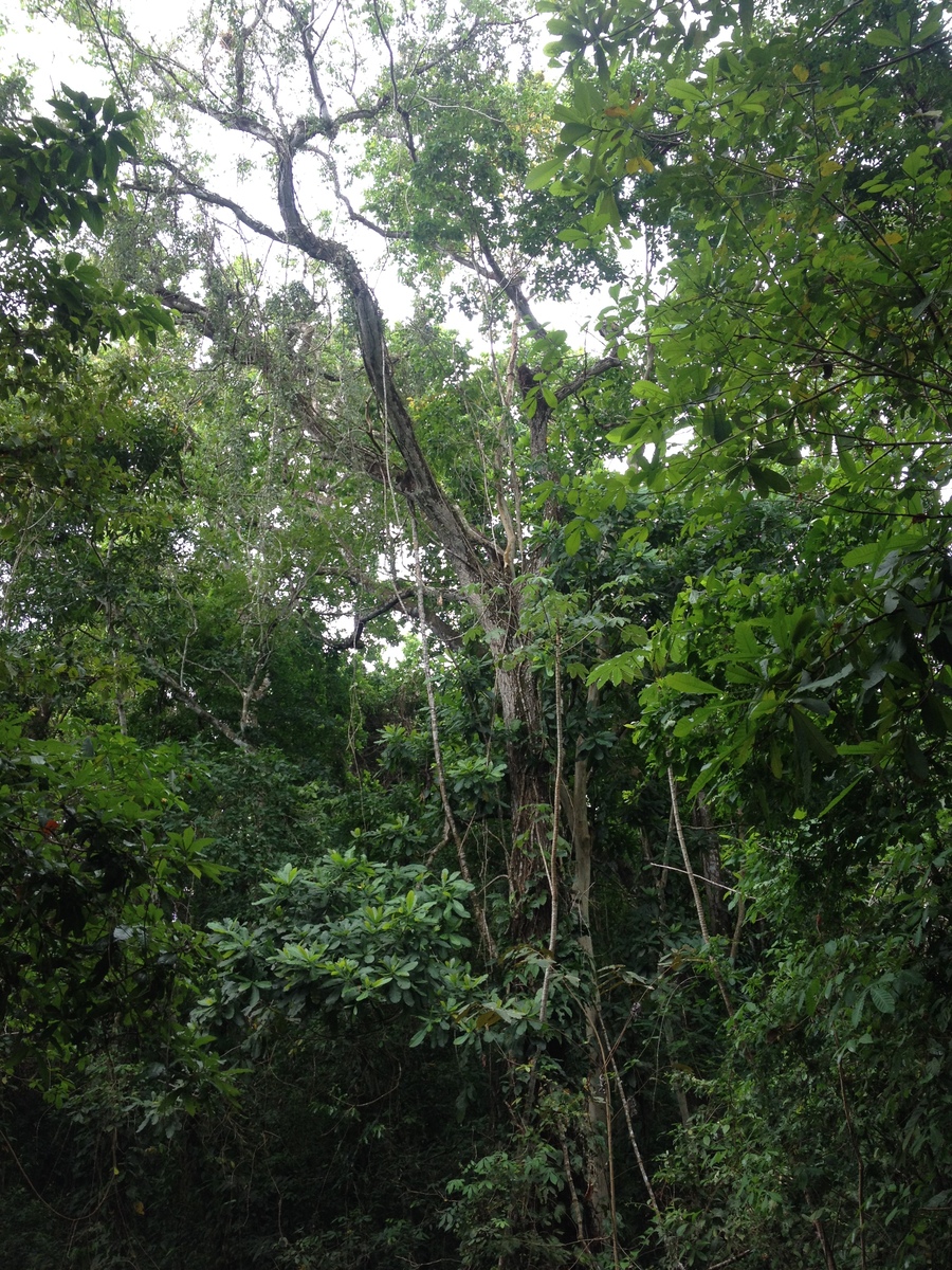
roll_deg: +1.4
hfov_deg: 40.7
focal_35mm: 35
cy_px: 635
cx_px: 476
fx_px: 1283
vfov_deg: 52.6
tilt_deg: +26.5
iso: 50
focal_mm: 4.28
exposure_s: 1/120
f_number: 2.4
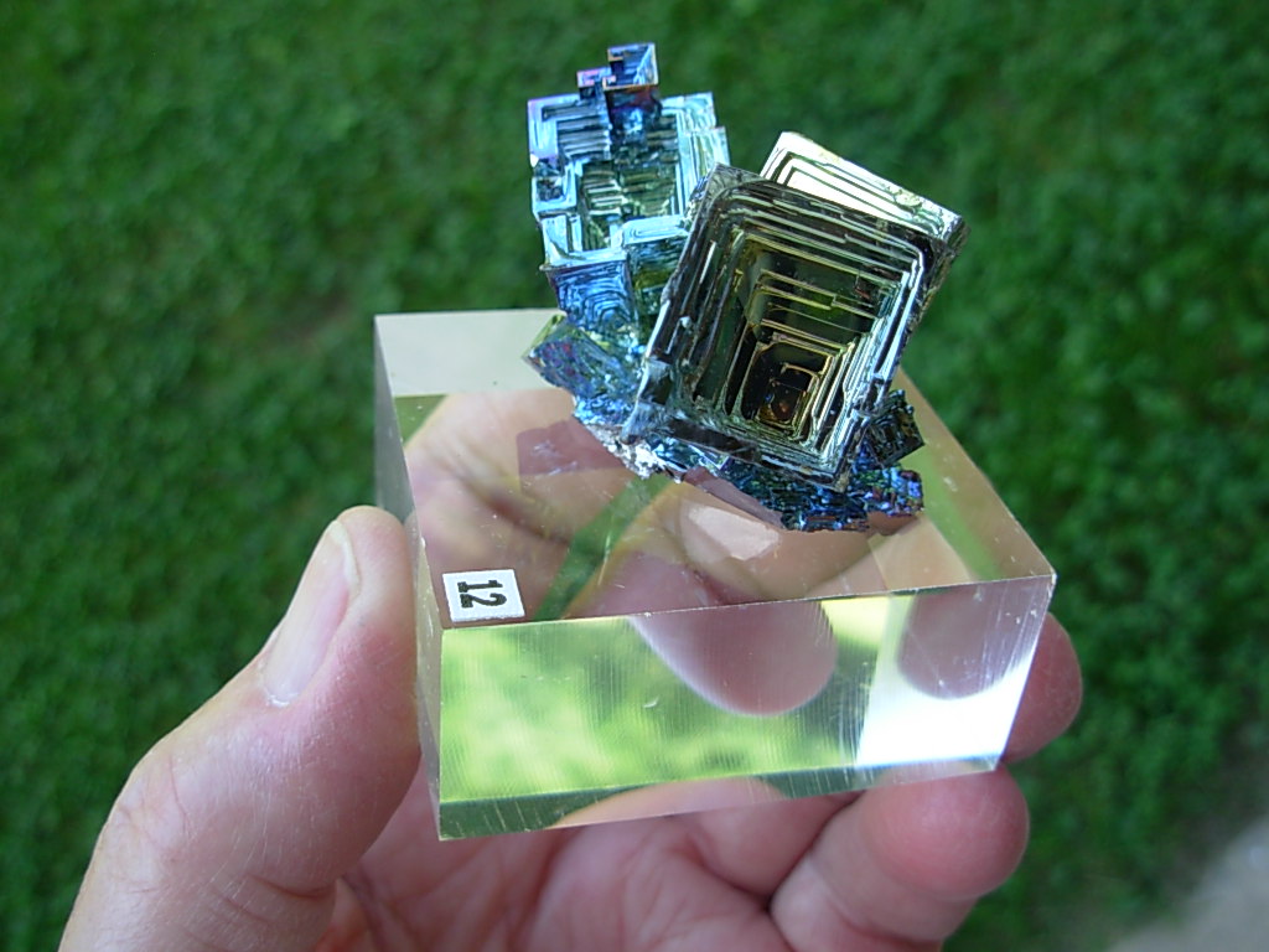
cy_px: 476
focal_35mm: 38
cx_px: 634
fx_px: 1393
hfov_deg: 49.0
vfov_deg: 37.7
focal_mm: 6.3
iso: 50
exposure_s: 1/136
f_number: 2.9
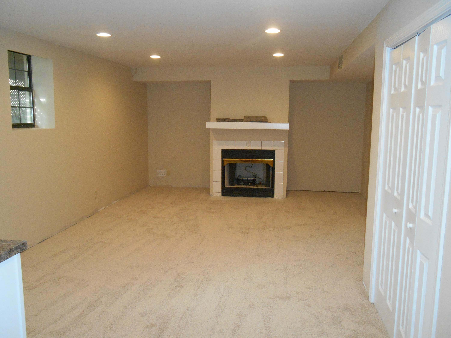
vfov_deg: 45.4
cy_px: 169
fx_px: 404
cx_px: 226
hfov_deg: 58.4
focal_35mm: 31
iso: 500
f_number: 3.6
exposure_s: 1/25
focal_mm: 5.5
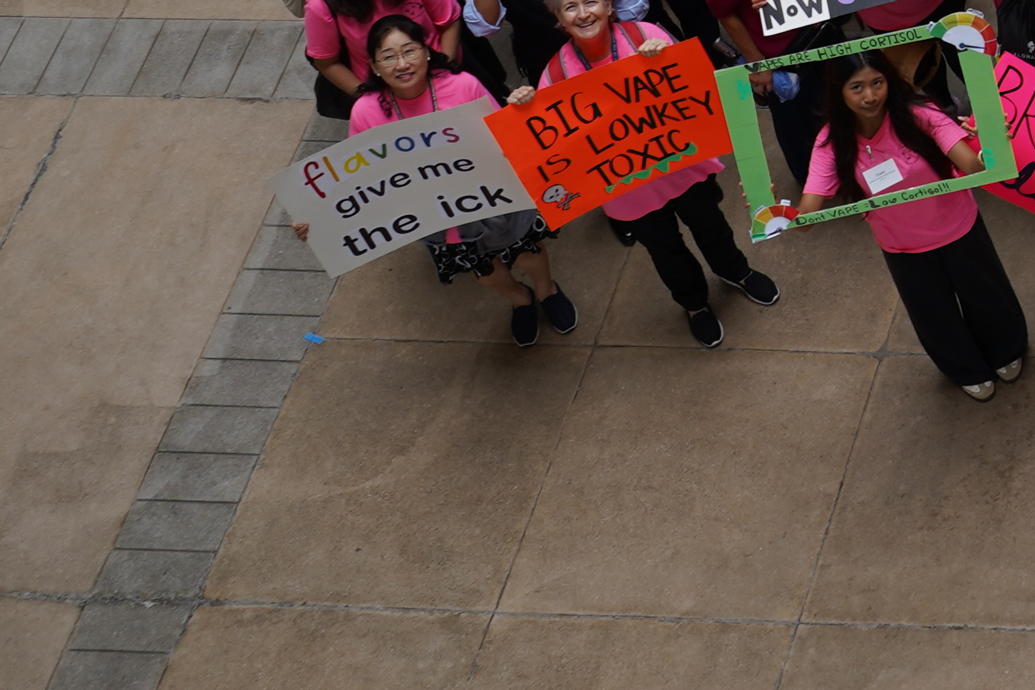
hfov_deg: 14.4
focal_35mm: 124
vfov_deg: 10.8
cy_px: -235
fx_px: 3565
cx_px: 1907
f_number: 5
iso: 100
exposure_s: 1/250
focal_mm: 30
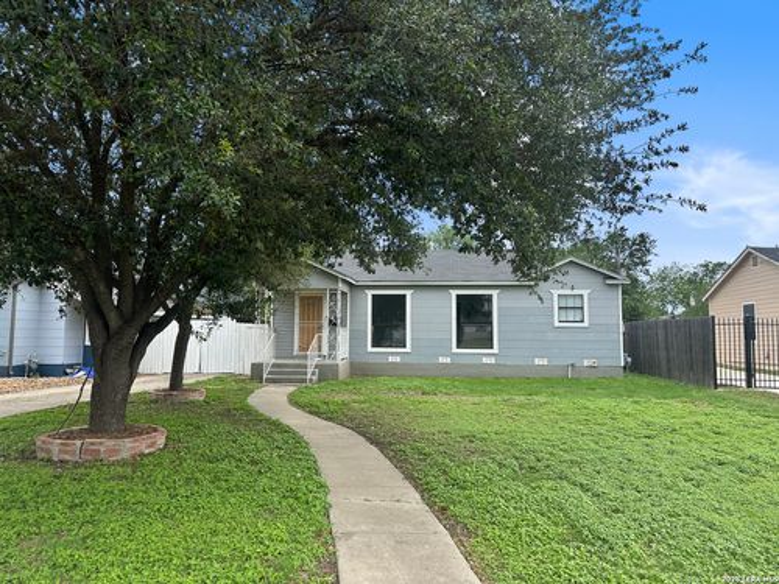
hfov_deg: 71.6
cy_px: 292
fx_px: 540
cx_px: 390
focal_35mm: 24
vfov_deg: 56.8
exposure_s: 1/1212
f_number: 1.78
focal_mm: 6.86
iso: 80
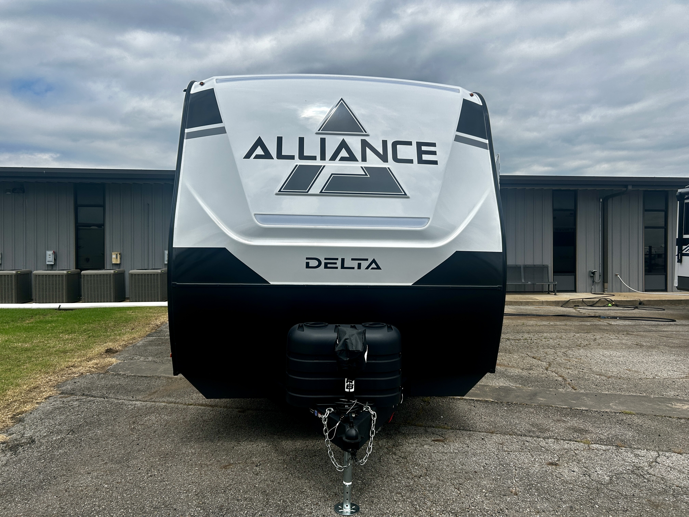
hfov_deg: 67.3
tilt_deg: -1.0
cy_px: 258
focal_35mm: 26
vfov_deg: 53.1
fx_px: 518
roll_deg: +0.6
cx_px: 344
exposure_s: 1/6993
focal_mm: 5.7
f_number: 1.5
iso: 50
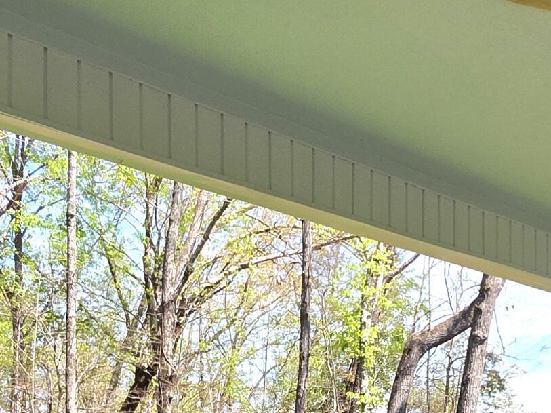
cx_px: 377
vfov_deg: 26.4
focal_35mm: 48
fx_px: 764
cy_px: 513
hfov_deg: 39.1
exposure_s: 1/769
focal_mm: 2.2
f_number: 1.9
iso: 40
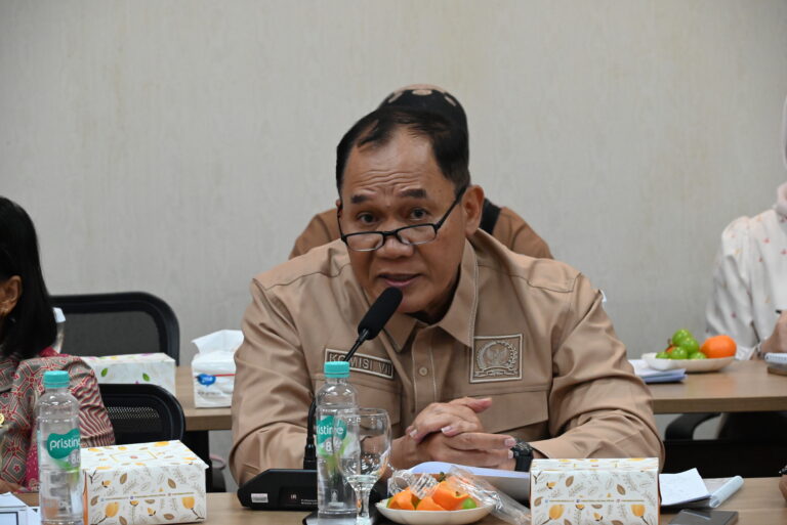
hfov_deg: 10.3
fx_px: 4375
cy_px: 262
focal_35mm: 200
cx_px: 394
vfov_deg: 6.9
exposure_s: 1/100
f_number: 11
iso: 10000
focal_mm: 200
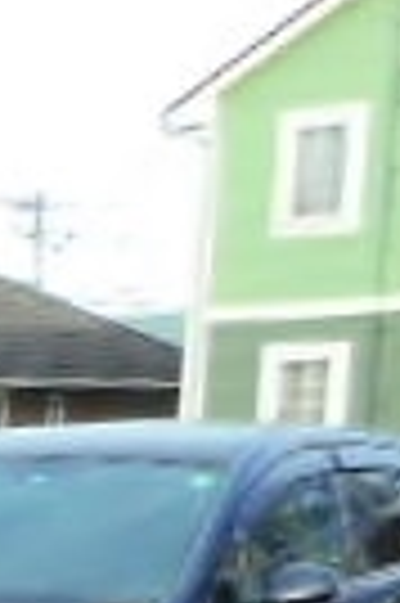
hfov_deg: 8.8
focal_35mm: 124
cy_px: 850
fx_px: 2072
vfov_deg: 15.5
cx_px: -863
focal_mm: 4.5
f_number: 3.7
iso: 80
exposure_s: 1/160
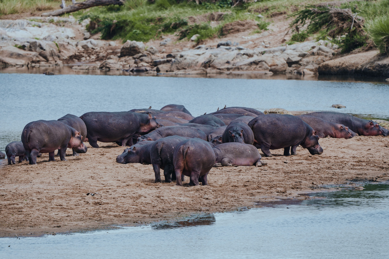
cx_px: 194
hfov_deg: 3.9
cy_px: 130
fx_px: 5716
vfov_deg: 2.6
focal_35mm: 529
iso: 200
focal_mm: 529
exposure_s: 1/500
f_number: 6.3
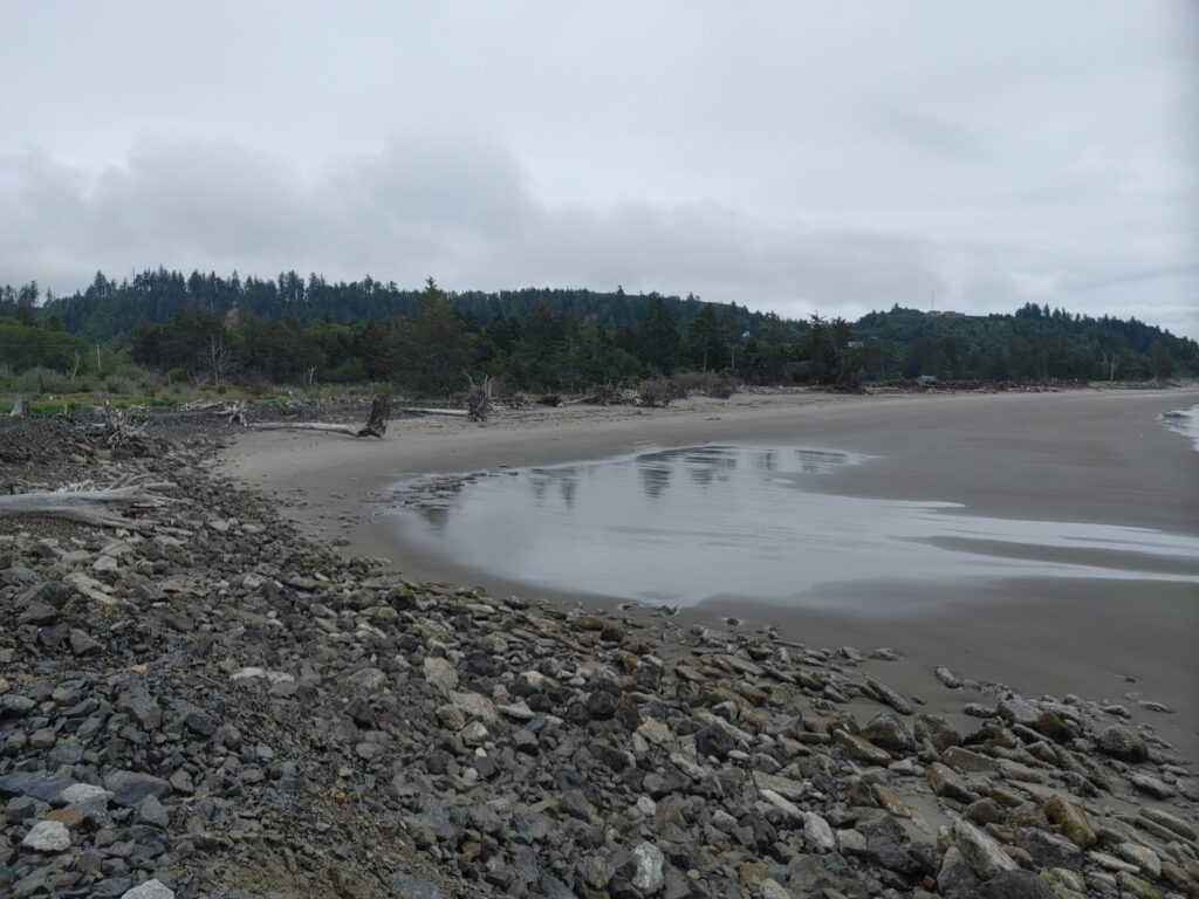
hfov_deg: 67.3
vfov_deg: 53.1
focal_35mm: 26
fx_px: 901
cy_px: 450
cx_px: 600
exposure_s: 1/3226
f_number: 1.8
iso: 50
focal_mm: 4.81
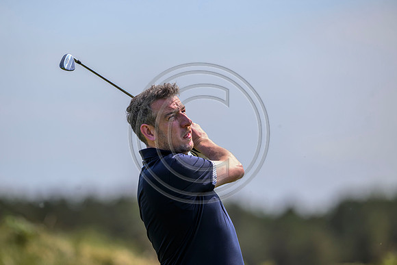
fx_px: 4412
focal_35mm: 400
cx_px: 198
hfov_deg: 5.2
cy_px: 132
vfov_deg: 3.4
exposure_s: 1/2500
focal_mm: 400
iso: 500
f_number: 4.5
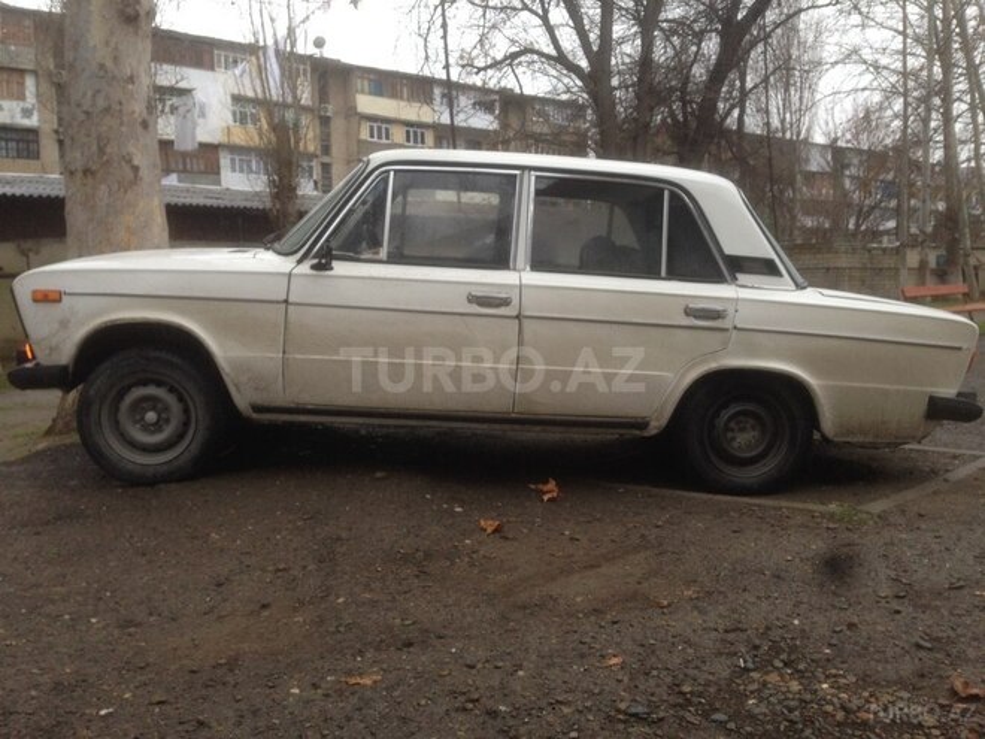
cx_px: 492
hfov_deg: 55.4
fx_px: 939
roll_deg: -0.4
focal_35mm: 33
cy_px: 370
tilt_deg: -5.4
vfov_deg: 42.9
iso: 80
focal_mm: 4.12
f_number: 2.4
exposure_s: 1/120
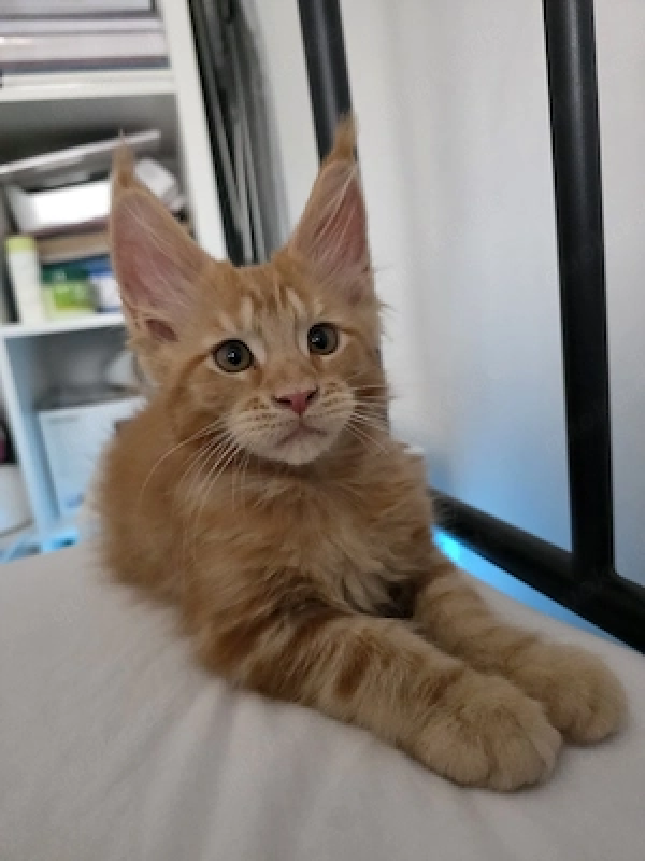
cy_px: 430
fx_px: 571
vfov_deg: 73.9
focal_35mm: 23
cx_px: 322
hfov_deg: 58.9
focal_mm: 6.3
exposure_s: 1/101
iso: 1250
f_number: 1.7
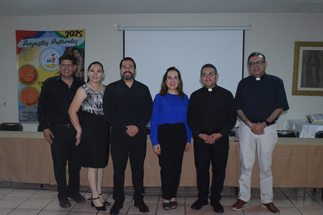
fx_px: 296
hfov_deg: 57.2
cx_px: 162
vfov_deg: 40.0
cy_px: 108
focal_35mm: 33
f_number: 8
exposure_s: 1/160
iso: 6400
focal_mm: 22
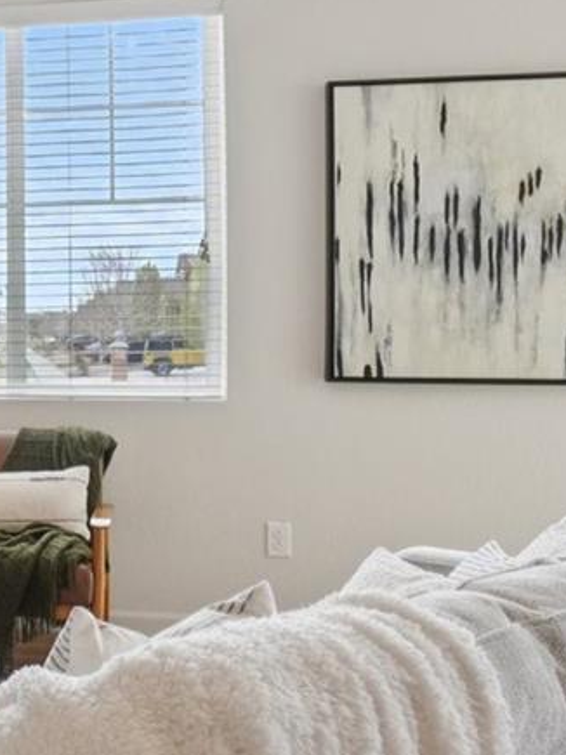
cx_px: -356
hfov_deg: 21.5
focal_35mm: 53
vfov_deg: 36.1
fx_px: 1156
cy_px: 332
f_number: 8
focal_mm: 10
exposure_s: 1/50
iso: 400
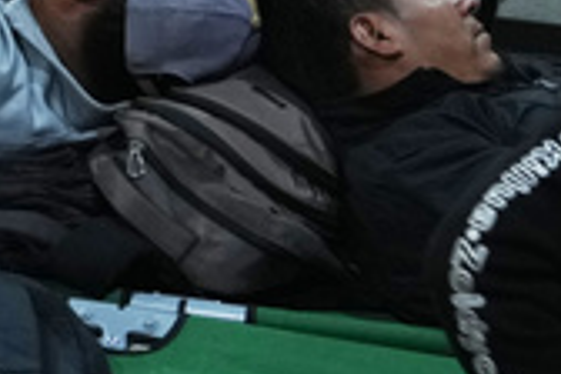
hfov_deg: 6.8
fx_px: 4550
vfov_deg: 4.7
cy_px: -287
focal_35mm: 292
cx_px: -571
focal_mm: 48
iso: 1600
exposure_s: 1/30
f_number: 3.5
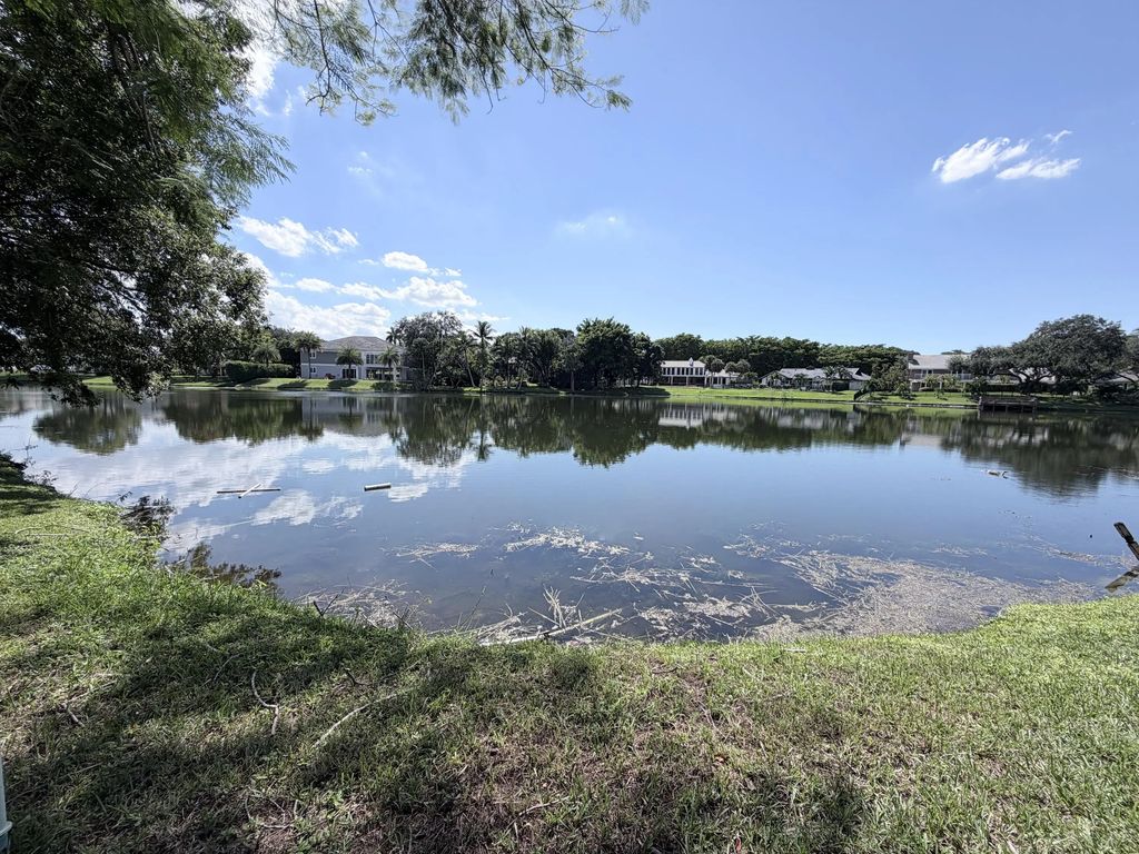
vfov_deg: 85.7
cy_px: 427
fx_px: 461
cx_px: 570
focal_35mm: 14
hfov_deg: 102.1
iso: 20
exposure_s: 1/1033
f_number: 2.2
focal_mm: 2.22
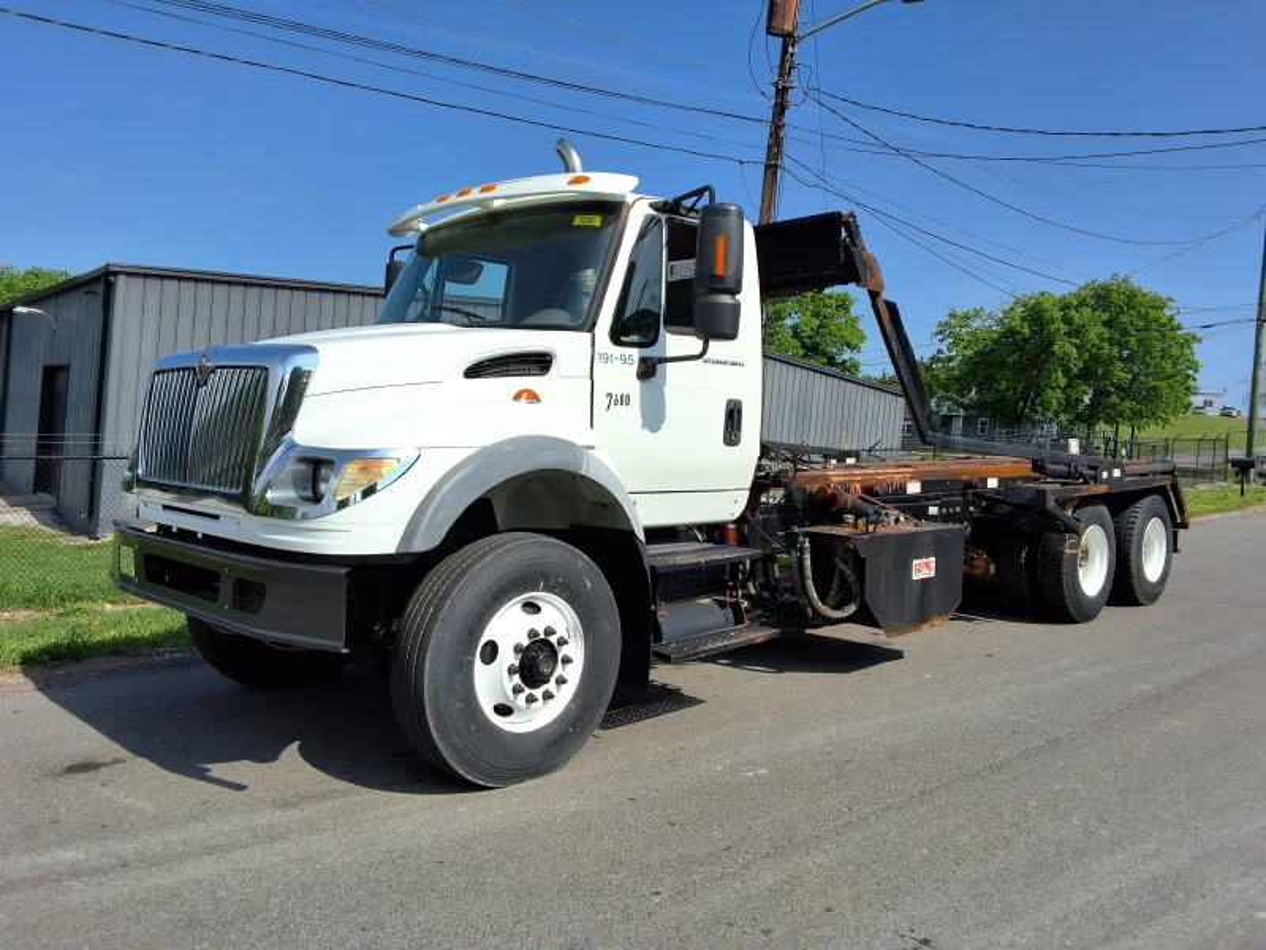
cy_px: 475
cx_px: 633
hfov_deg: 63.4
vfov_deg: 49.7
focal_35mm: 28
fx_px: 1024
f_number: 1.9
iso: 32
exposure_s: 1/2427
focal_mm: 2.91
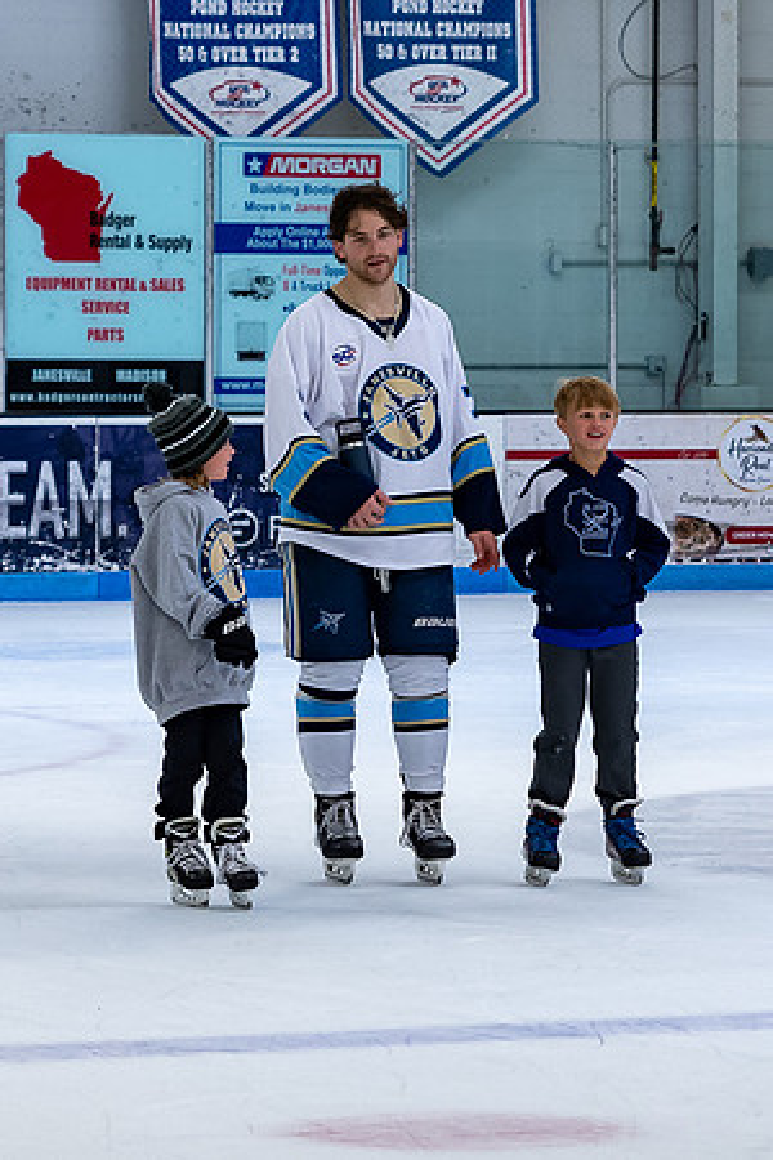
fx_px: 7294
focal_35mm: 226
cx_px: 365
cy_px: 514
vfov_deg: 9.1
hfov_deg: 6.1
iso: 400
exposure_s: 1/250
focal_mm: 70
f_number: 4
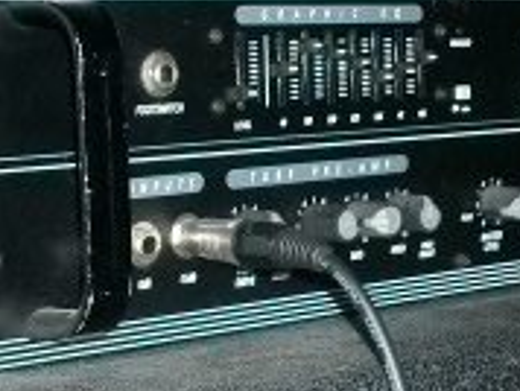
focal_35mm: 115
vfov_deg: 12.7
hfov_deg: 17.1
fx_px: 1730
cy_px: 403
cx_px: 231
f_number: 2.9
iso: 125
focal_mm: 5.7
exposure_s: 1/40
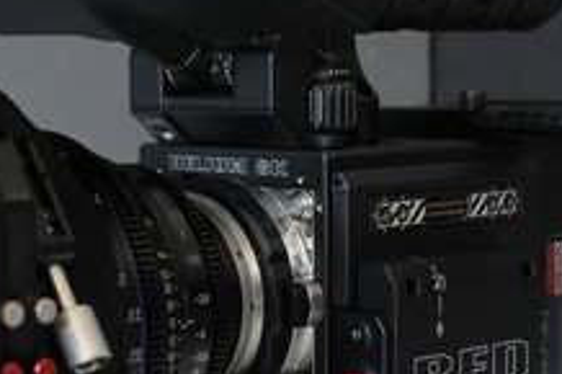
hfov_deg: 19.0
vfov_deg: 12.9
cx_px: 80
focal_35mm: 106
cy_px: 245
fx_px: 1653
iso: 5000
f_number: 4.5
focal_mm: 23
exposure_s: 1/80
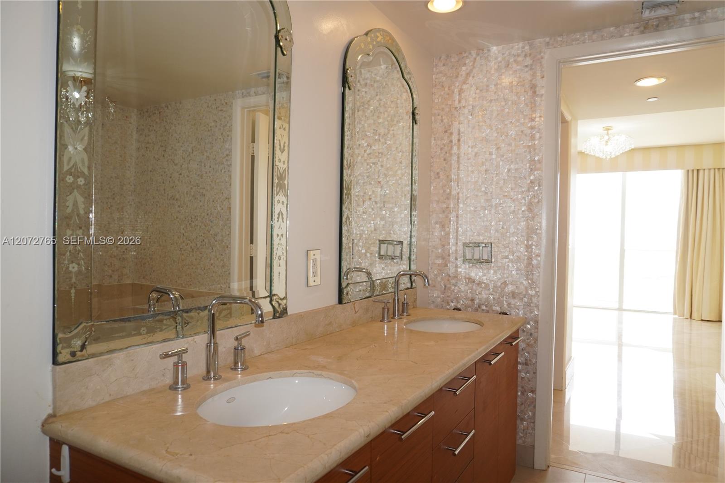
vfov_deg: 53.1
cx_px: 362
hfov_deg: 73.8
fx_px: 483
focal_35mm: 24
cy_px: 242
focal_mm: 16
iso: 320
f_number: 5.6
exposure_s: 1/60
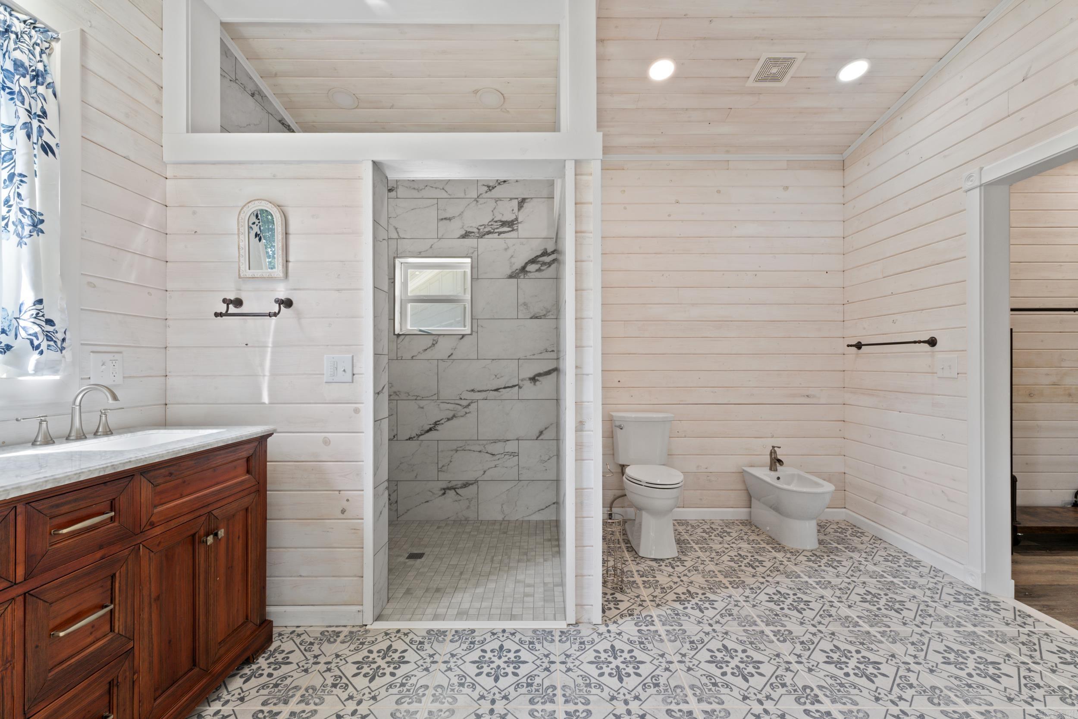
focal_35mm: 15
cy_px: 360
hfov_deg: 100.4
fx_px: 449
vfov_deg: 77.3
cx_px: 539
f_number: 9
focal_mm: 10
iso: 200
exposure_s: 1/5
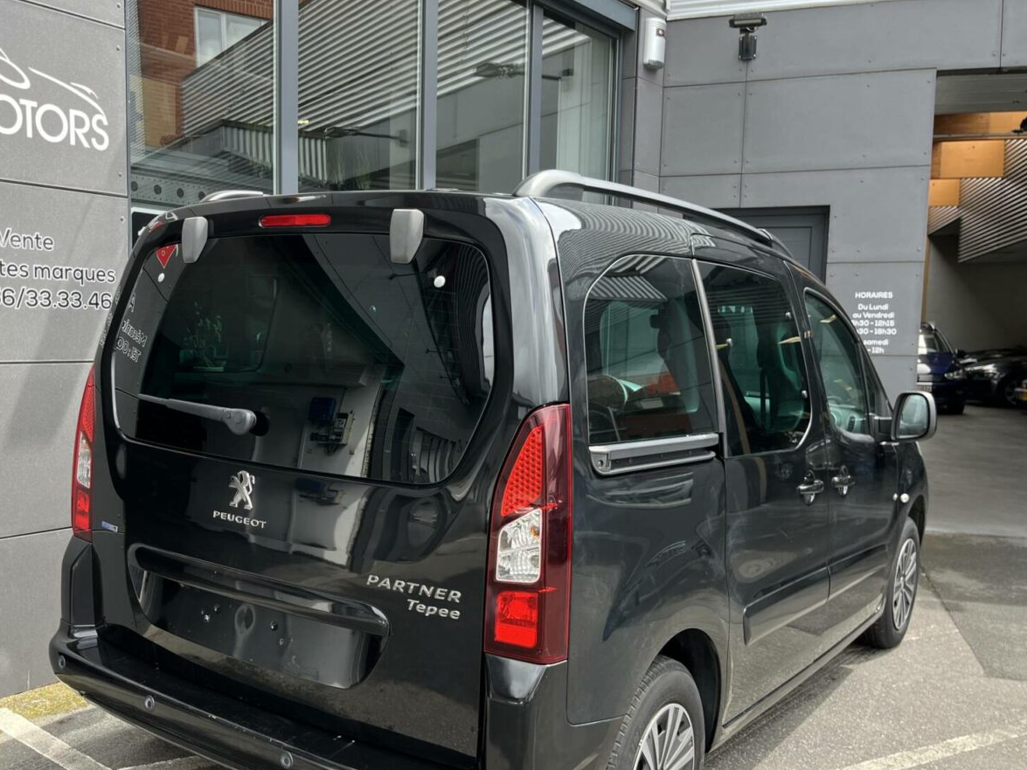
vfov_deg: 41.7
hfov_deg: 53.4
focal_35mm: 34
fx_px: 1009
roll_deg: -0.6
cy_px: 425
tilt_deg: -6.7
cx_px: 389
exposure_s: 1/375
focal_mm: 5.1
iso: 50
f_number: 1.6
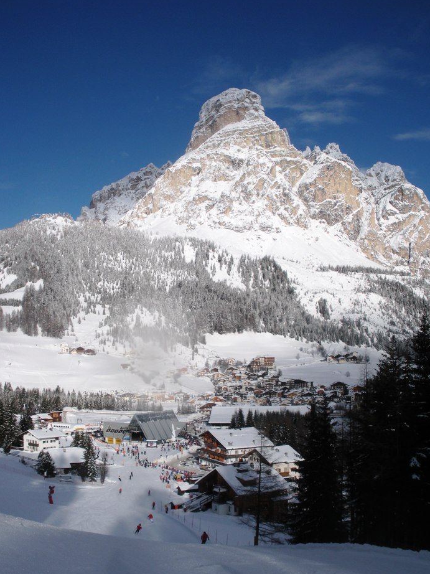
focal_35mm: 40
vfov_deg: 46.8
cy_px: 312
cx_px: 197
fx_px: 663
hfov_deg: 35.9
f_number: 5.6
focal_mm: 6.3
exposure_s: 1/715
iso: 64
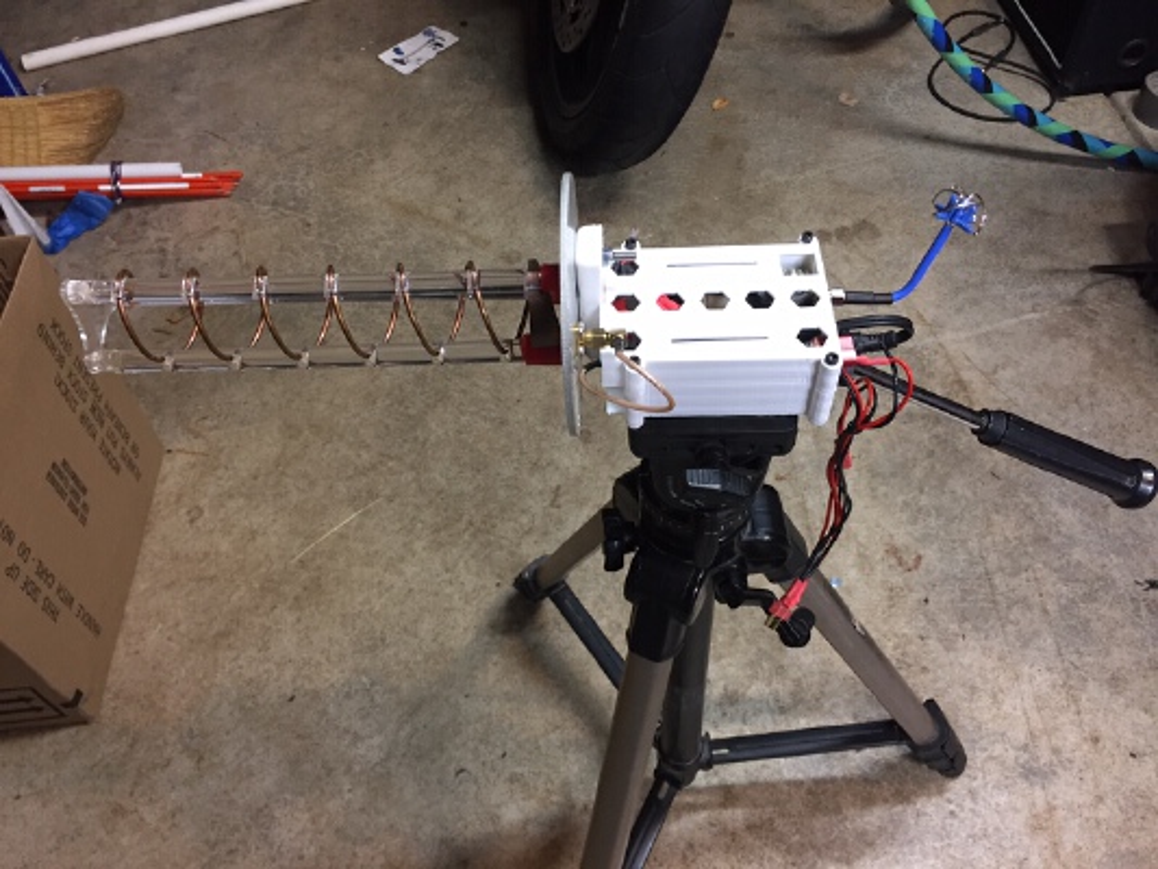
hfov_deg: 61.6
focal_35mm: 29
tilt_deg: -53.7
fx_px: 970
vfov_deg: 48.2
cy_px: 434
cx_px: 579
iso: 125
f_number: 2.2
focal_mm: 4.15
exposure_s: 1/30
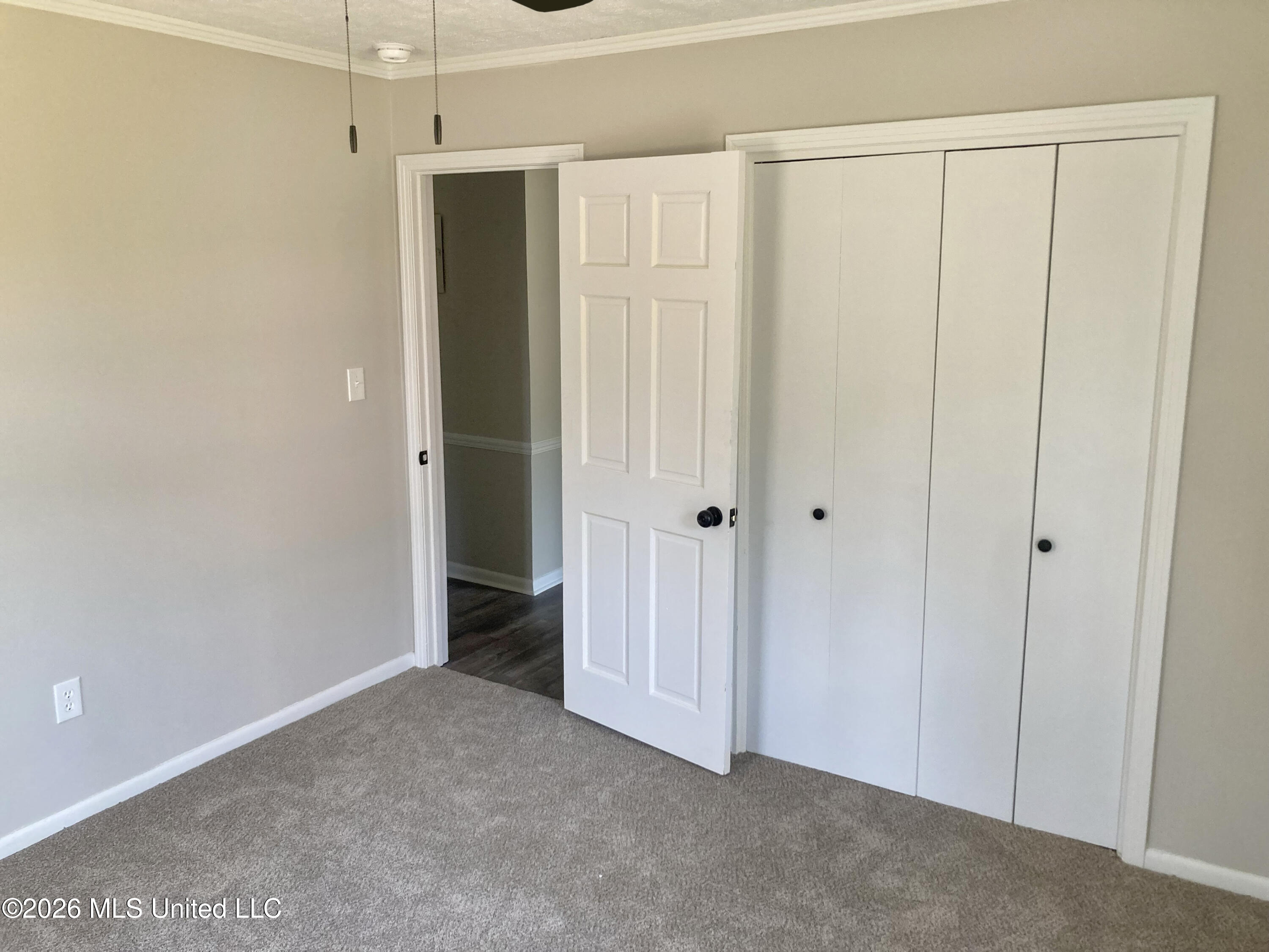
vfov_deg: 49.7
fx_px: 1026
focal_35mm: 28
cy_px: 476
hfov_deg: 63.4
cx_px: 634
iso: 80
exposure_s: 1/93
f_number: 1.8
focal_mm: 3.99
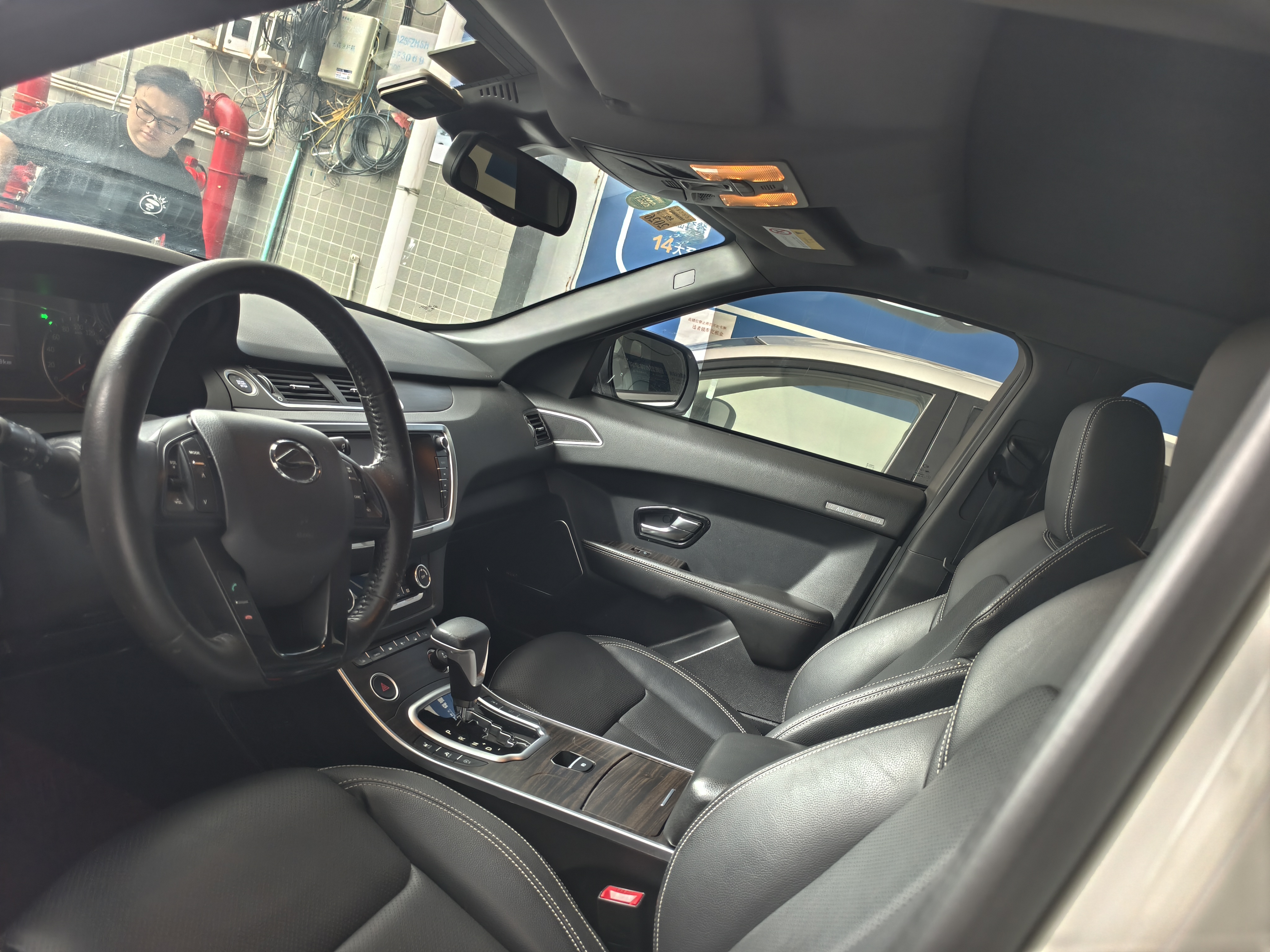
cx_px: 635
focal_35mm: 23
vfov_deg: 58.9
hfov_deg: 73.9
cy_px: 476
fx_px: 844
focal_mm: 5.6
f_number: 1.57
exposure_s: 1/33.3
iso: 732
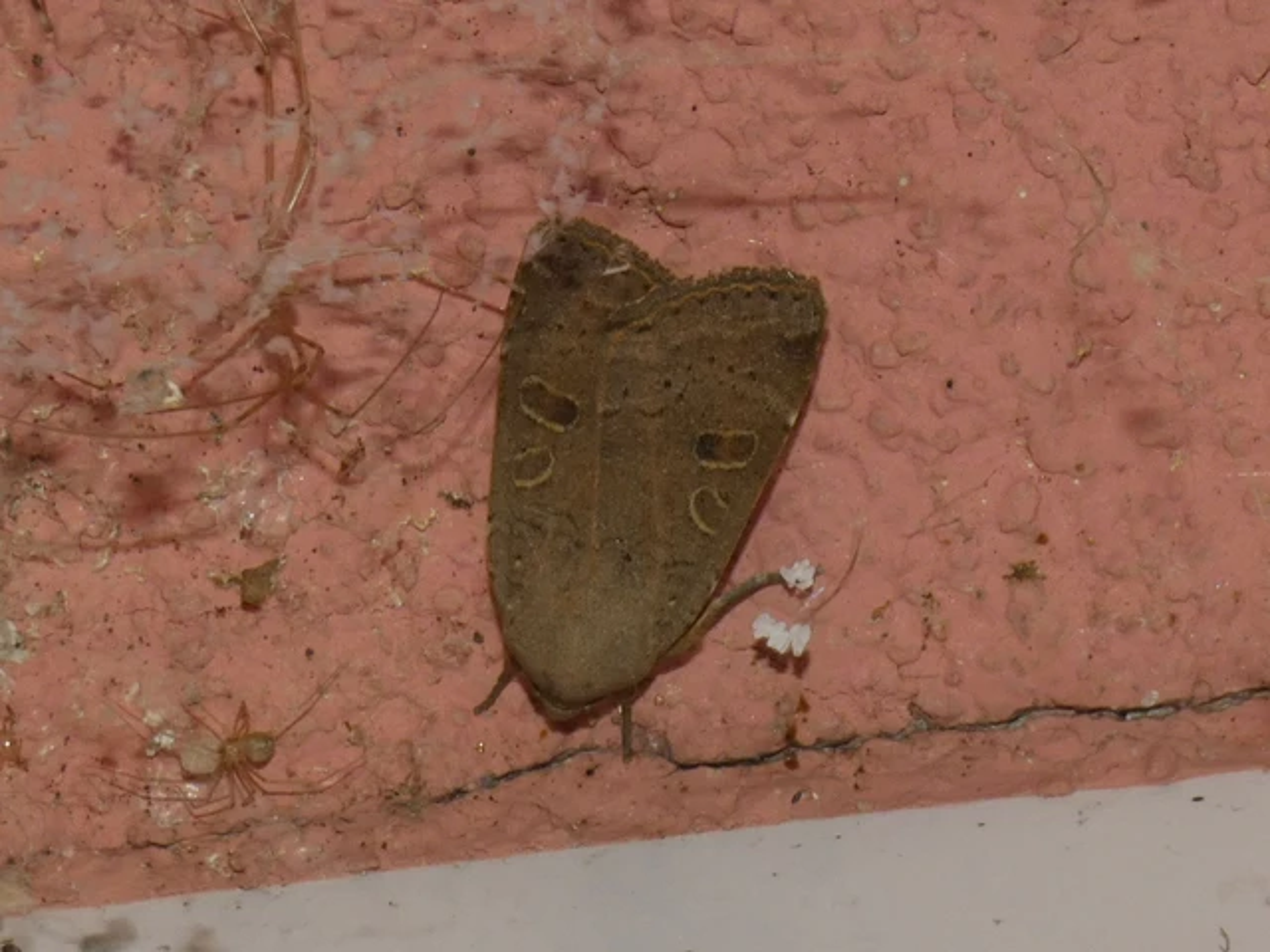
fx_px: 5870
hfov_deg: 12.3
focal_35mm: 160
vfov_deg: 9.3
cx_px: 635
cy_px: 476
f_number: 7.1
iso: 80
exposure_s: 1/50
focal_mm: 28.8
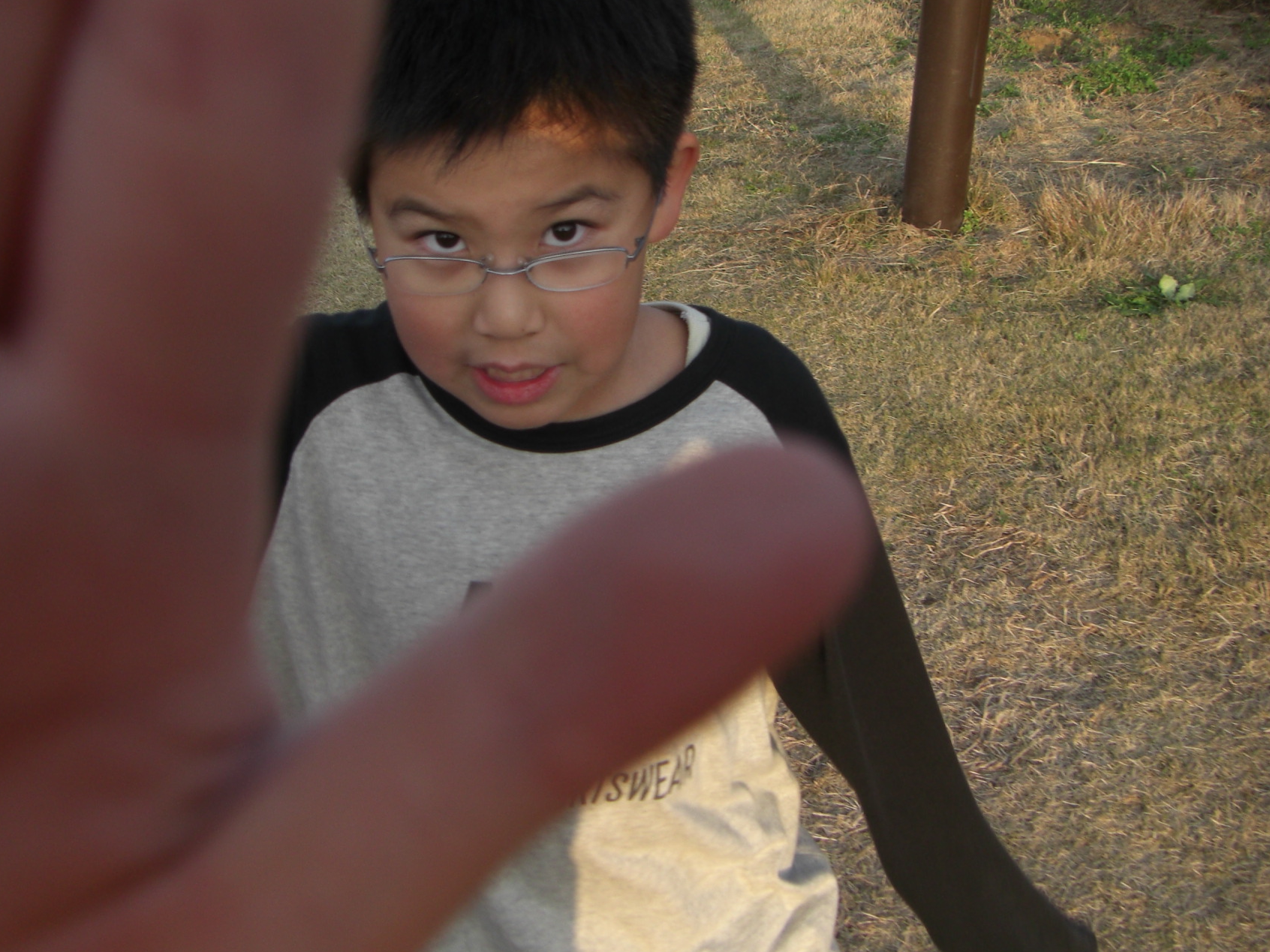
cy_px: 422
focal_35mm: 46
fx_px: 1688
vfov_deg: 31.5
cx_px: 616
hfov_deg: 41.2
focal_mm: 6.3
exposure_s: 1/250
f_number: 3.4
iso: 64
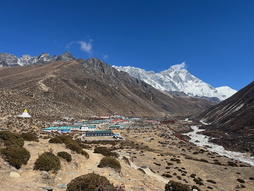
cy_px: 96
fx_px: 191
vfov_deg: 53.1
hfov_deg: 67.3
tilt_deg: +10.0
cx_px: 127
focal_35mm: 26
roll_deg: +1.3
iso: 50
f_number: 1.6
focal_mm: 5.1
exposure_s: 1/3413
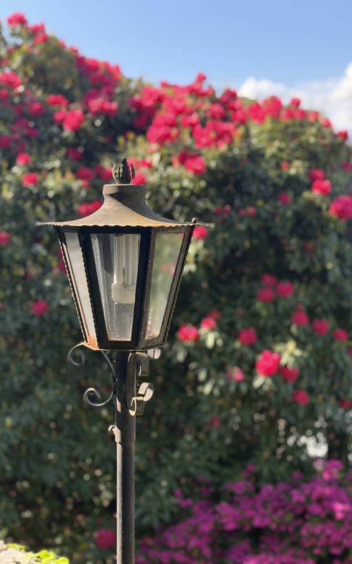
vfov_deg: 39.6
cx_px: 191
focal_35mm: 51
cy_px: 282
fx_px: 783
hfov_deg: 25.3
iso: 80
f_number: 1.78
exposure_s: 1/740
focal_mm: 6.76
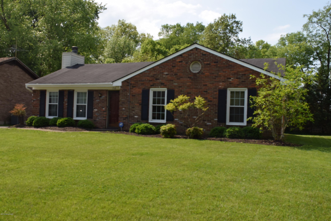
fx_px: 331
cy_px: 110
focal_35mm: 36
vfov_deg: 36.9
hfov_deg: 53.1
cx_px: 166
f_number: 10
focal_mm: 24
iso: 100
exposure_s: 1/200
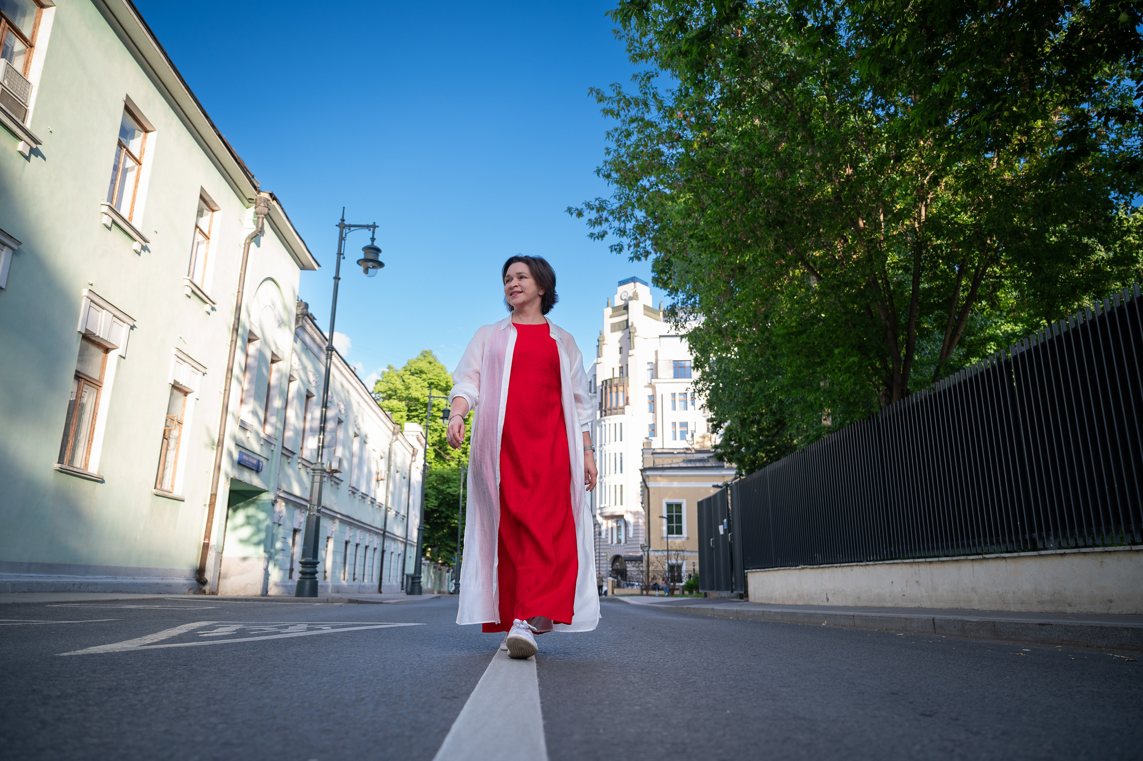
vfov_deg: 53.1
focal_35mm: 24
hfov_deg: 73.8
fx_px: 761
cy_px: 380
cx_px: 572
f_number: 2.8
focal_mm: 24
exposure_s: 1/640
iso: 200
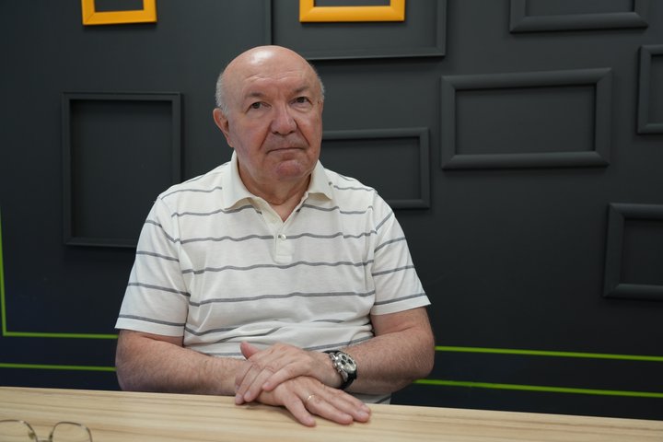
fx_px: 626
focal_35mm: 34
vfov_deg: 38.9
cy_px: 221
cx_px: 332
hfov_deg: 55.8
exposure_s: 1/100
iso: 800
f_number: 4
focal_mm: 34
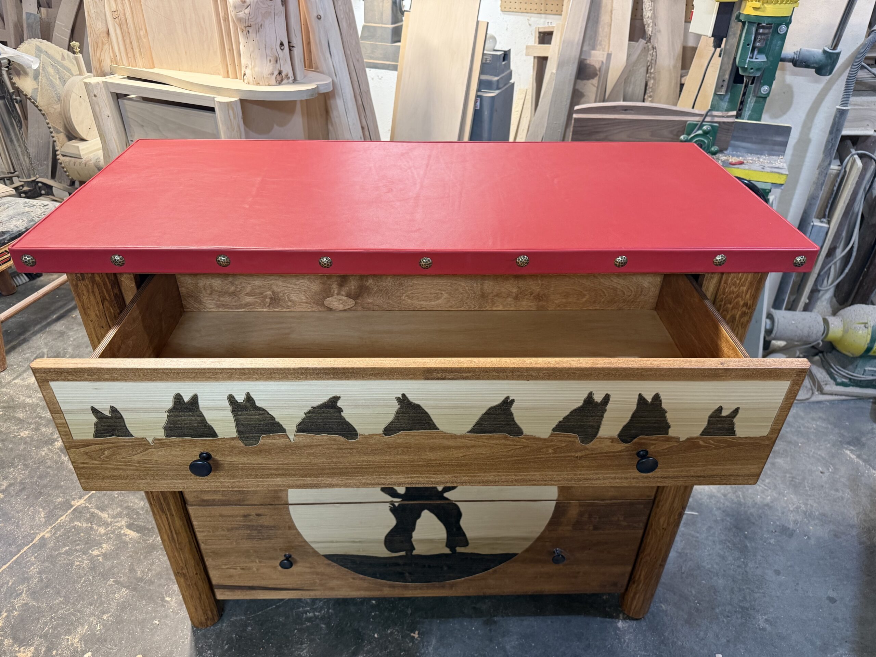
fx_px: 607
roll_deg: +0.1
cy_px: 328
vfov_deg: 56.8
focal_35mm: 24
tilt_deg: -33.8
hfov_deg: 71.6
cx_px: 438
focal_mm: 6.76
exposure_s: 1/60
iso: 250
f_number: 1.78
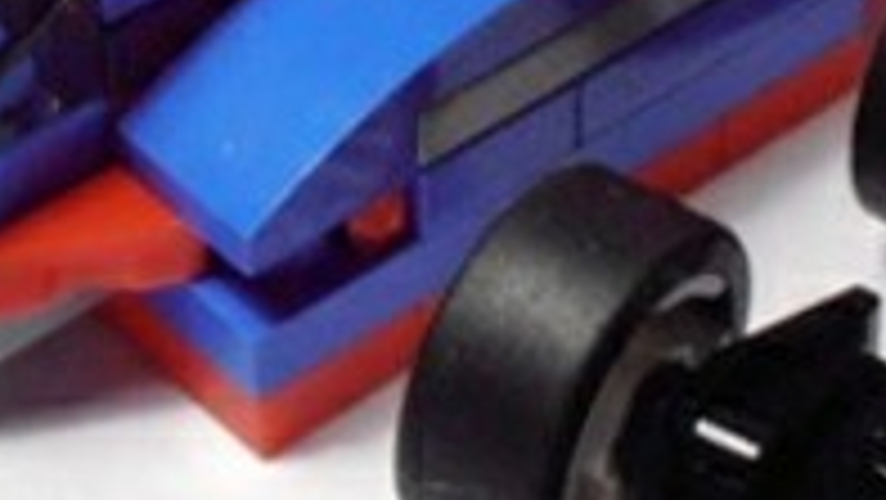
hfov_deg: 11.7
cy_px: 11
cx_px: 544
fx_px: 4325
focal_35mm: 184
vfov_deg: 6.6
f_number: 3.9
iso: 80
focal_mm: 6.61
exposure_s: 1/60
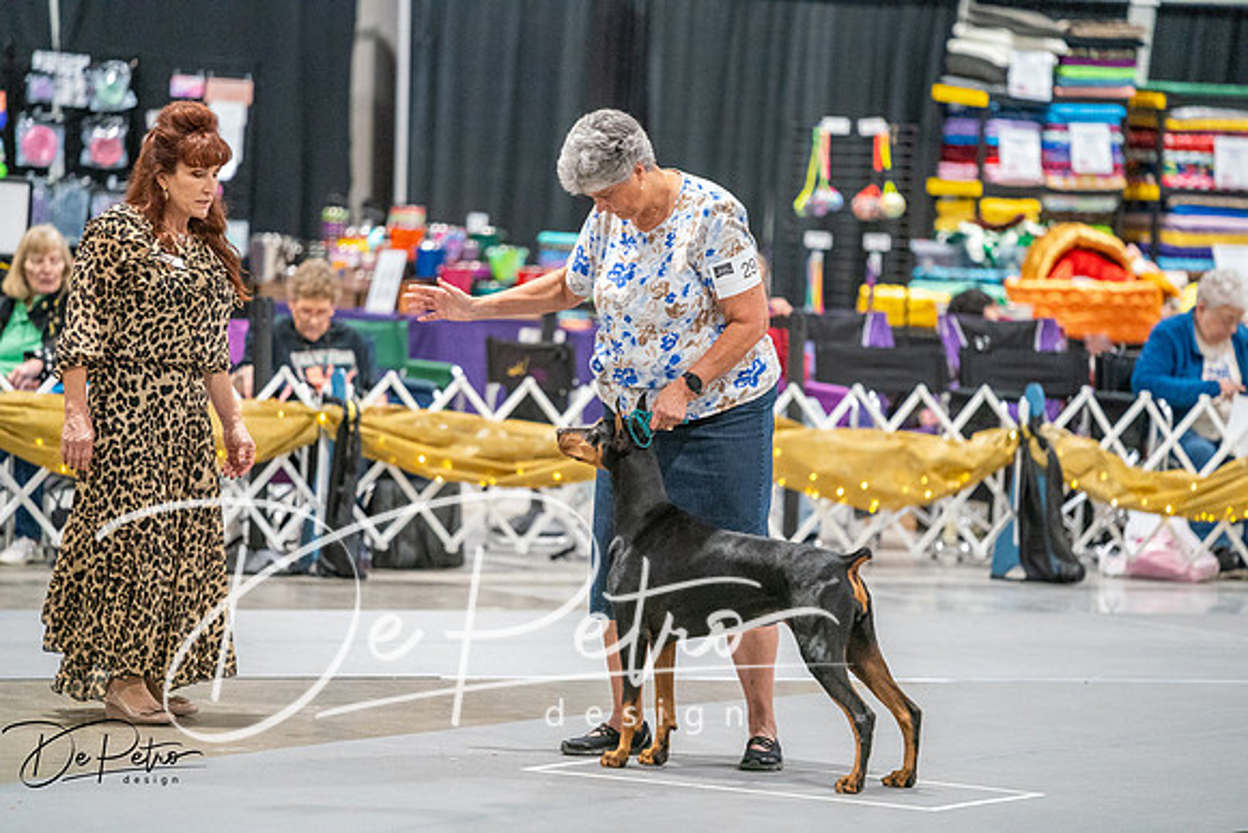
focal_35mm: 200
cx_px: 624
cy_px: 416
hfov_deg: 10.3
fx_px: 6935
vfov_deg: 6.9
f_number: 2.8
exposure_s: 1/250
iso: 6400
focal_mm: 200
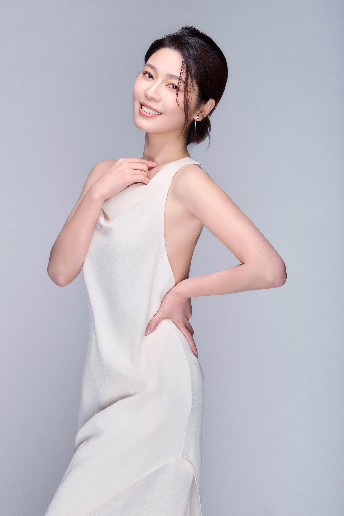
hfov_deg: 11.0
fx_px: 1792
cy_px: 258
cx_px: 172
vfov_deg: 16.4
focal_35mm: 125
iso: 400
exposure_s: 1/200
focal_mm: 125
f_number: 11
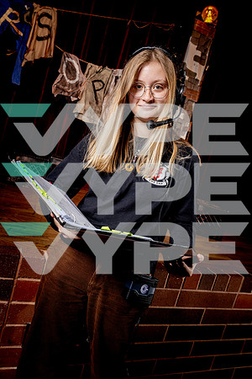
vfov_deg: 61.9
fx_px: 315
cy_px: 190
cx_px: 126
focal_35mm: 30
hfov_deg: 43.6
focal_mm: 30
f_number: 7.1
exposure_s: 1/250
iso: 640
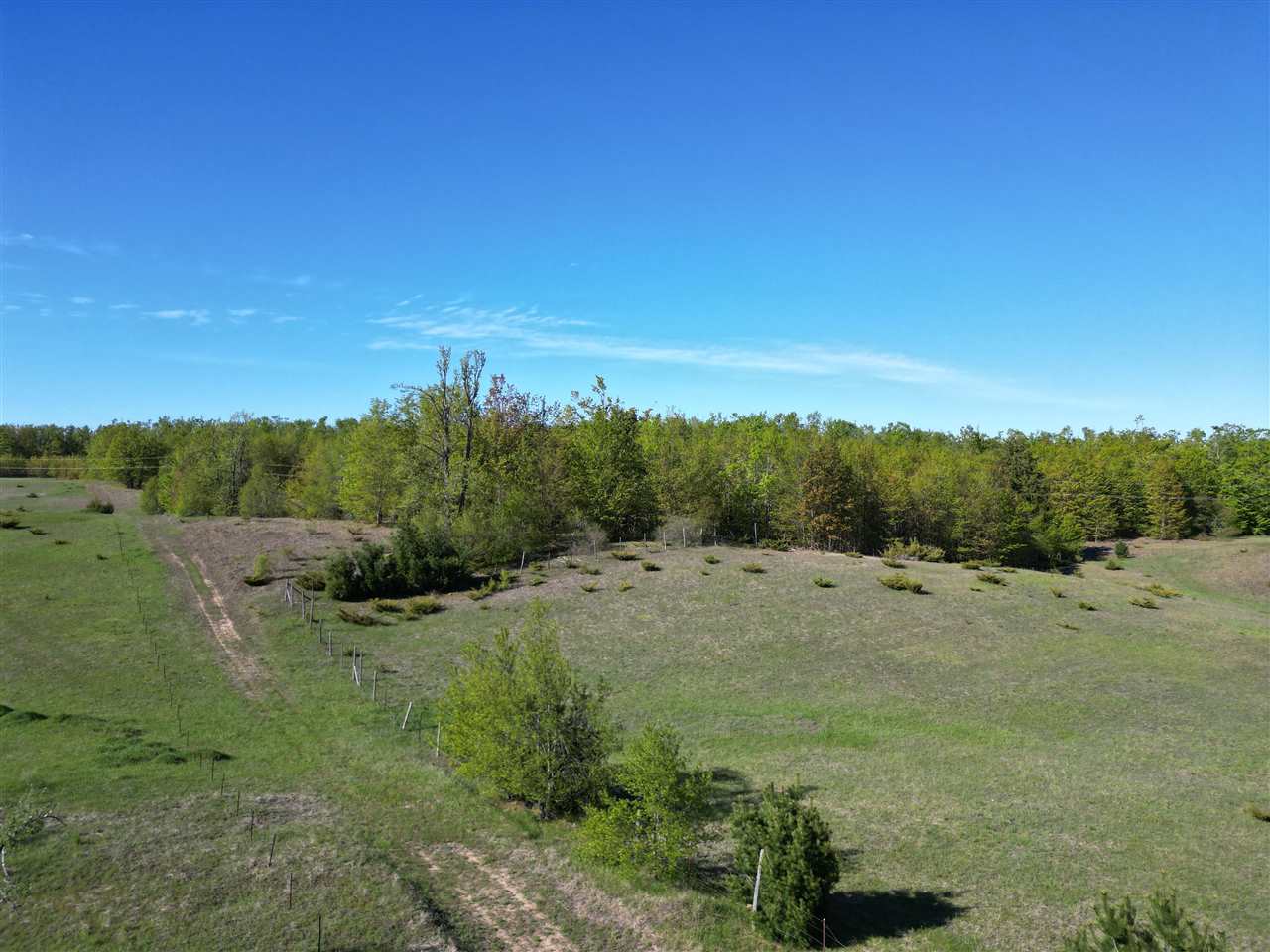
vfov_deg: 56.8
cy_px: 476
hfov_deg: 71.6
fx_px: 881
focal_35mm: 24
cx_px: 635
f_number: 1.7
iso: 100
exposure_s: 1/2000
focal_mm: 6.72
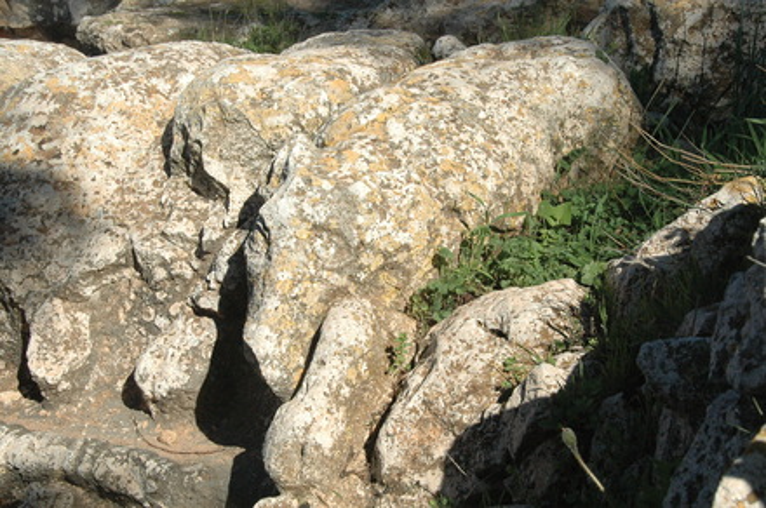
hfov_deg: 28.1
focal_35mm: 72
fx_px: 1530
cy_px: 254
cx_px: 383
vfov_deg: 18.9
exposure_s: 1/800
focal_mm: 48
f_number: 14
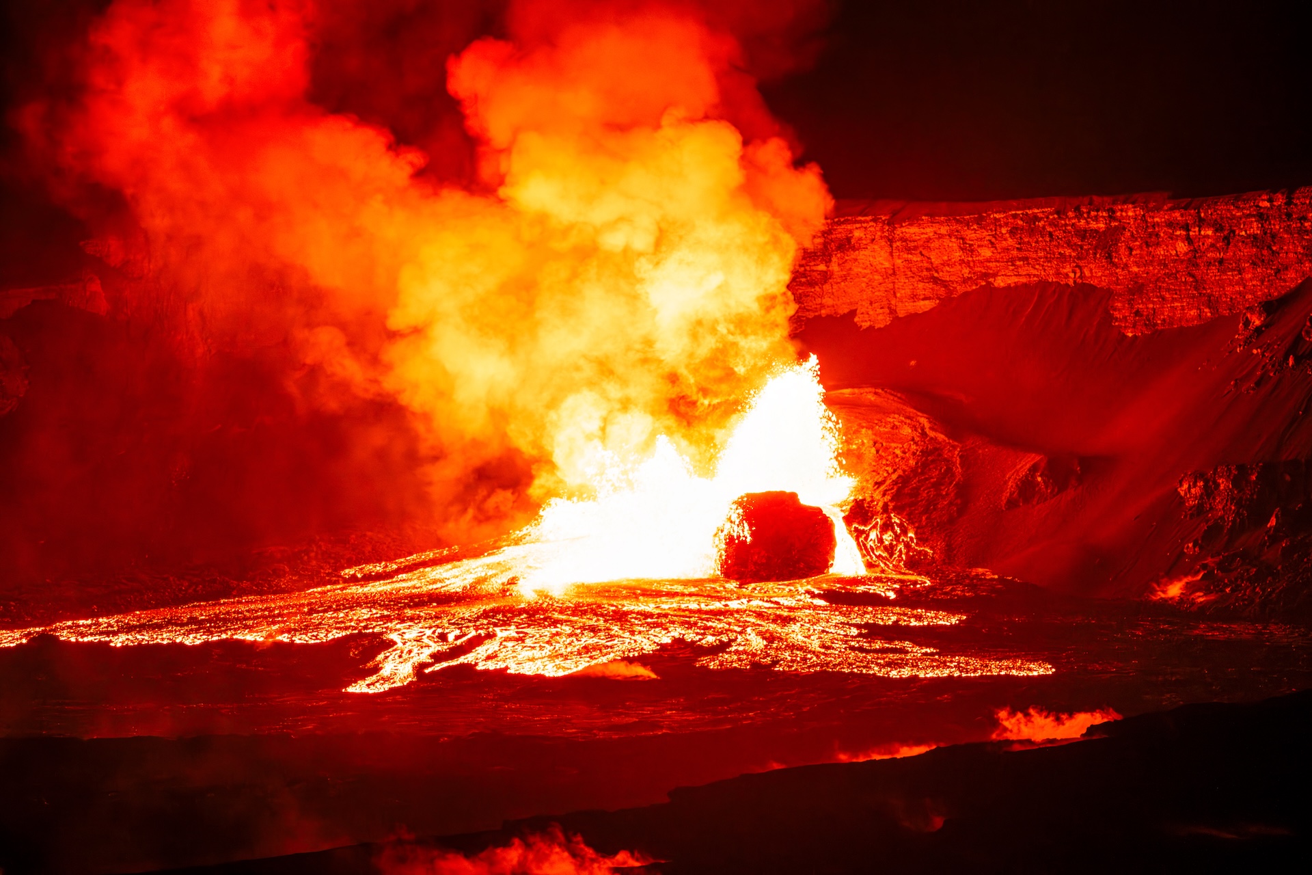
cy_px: 438
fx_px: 10204
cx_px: 656
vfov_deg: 4.9
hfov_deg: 7.4
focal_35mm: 280
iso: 800
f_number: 6.3
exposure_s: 1/30
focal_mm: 280
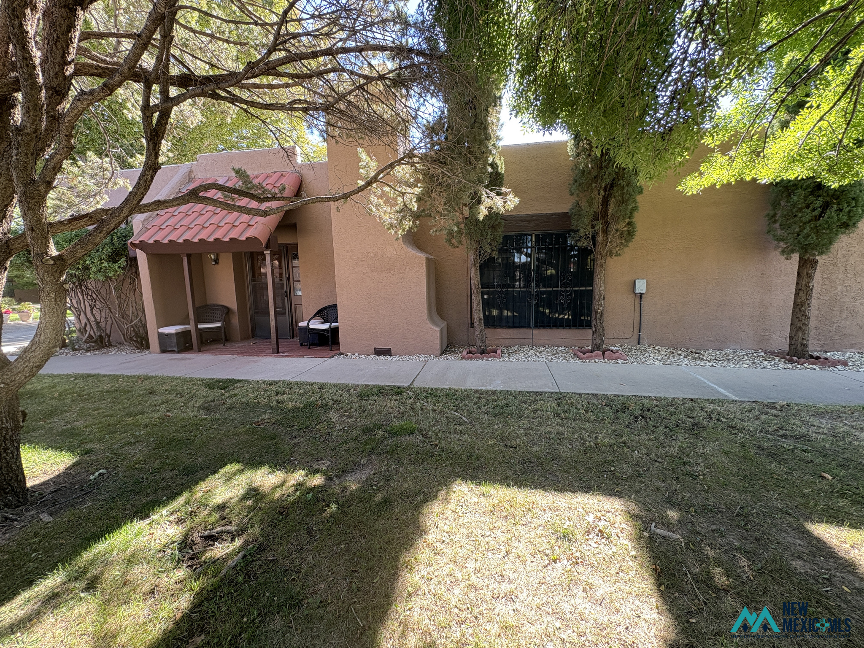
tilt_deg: -7.8
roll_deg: +2.1
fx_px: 349
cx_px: 432
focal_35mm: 14
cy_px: 324
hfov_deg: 102.1
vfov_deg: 85.7
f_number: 2.2
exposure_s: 1/99
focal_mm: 2.22
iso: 100
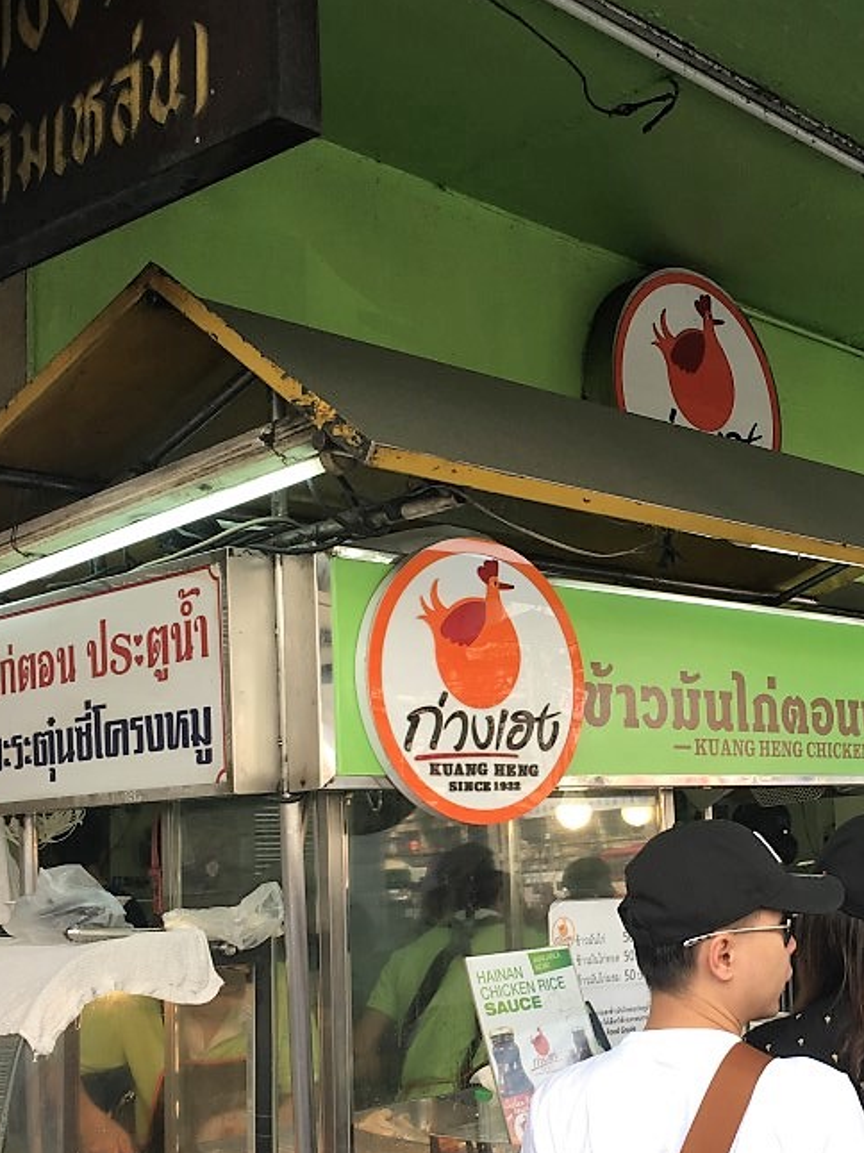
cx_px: 666
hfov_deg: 30.9
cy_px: 705
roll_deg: +2.4
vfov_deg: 41.0
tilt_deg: +5.5
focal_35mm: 46
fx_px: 1532
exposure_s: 1/100
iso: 25
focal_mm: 4.15
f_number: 2.2
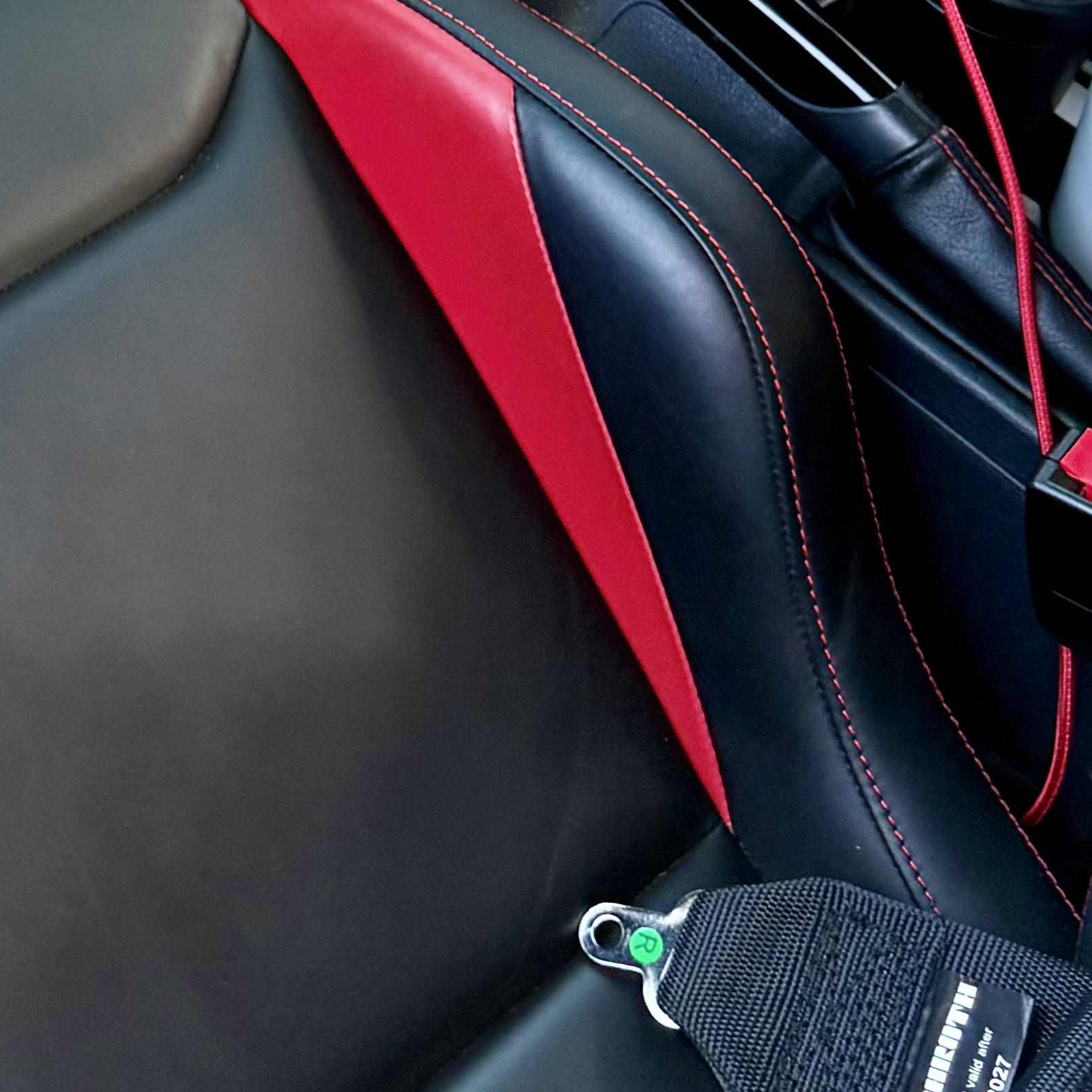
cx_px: -60
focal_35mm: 76
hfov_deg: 21.7
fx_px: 2712
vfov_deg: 21.1
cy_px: -230
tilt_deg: -40.0
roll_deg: -2.9
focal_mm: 6.76
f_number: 1.78
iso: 200
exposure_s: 1/66
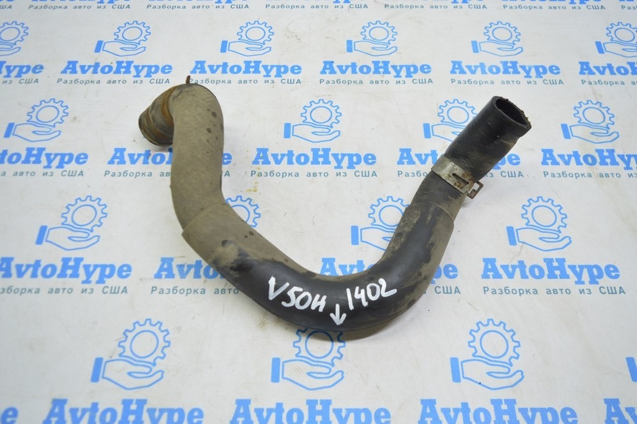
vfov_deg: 47.9
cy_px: 212
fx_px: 477
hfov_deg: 67.4
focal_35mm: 27
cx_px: 318
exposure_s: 1/40
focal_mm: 18
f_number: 3.5
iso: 400
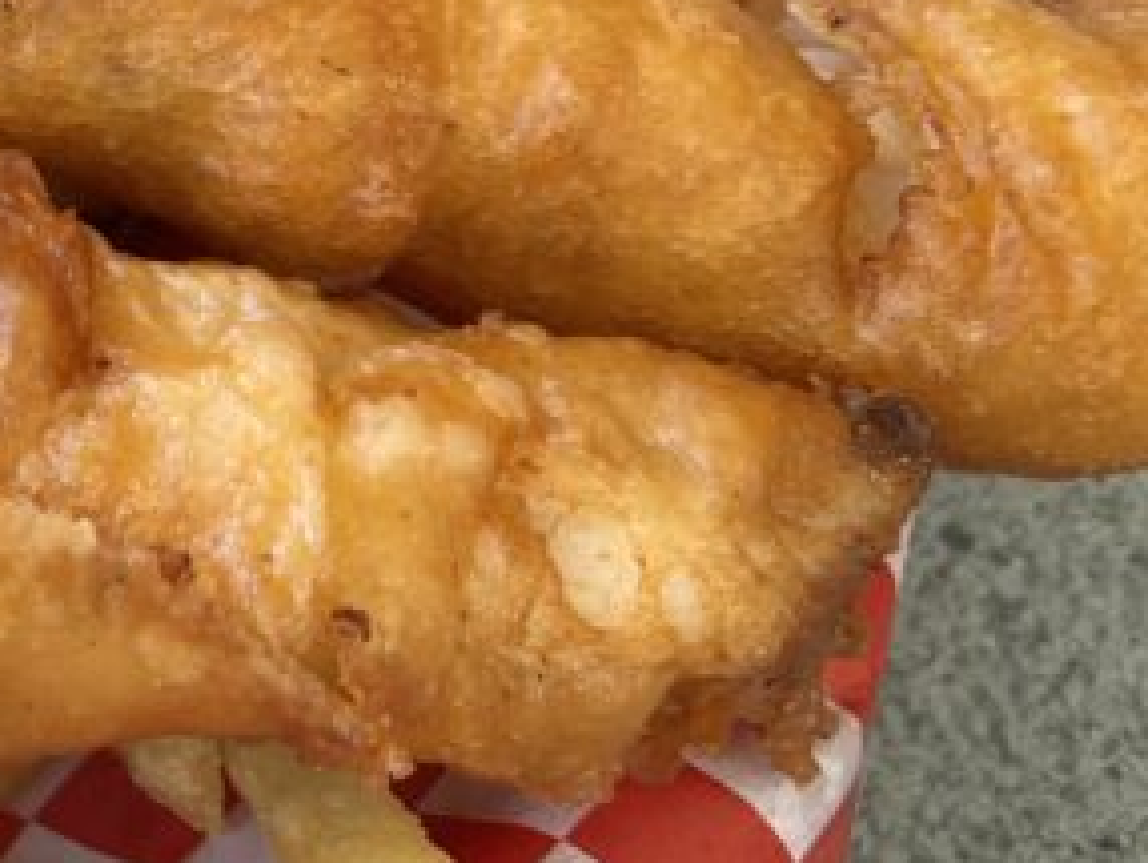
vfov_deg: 15.8
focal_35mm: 93
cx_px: -771
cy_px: 193
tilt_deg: -53.8
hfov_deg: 17.8
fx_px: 3087
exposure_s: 1/310
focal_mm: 5.7
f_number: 1.5
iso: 50
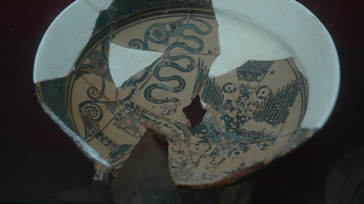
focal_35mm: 66
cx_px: 186
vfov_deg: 18.2
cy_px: 79
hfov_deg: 31.9
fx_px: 637
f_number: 4.5
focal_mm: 40
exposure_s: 1/60
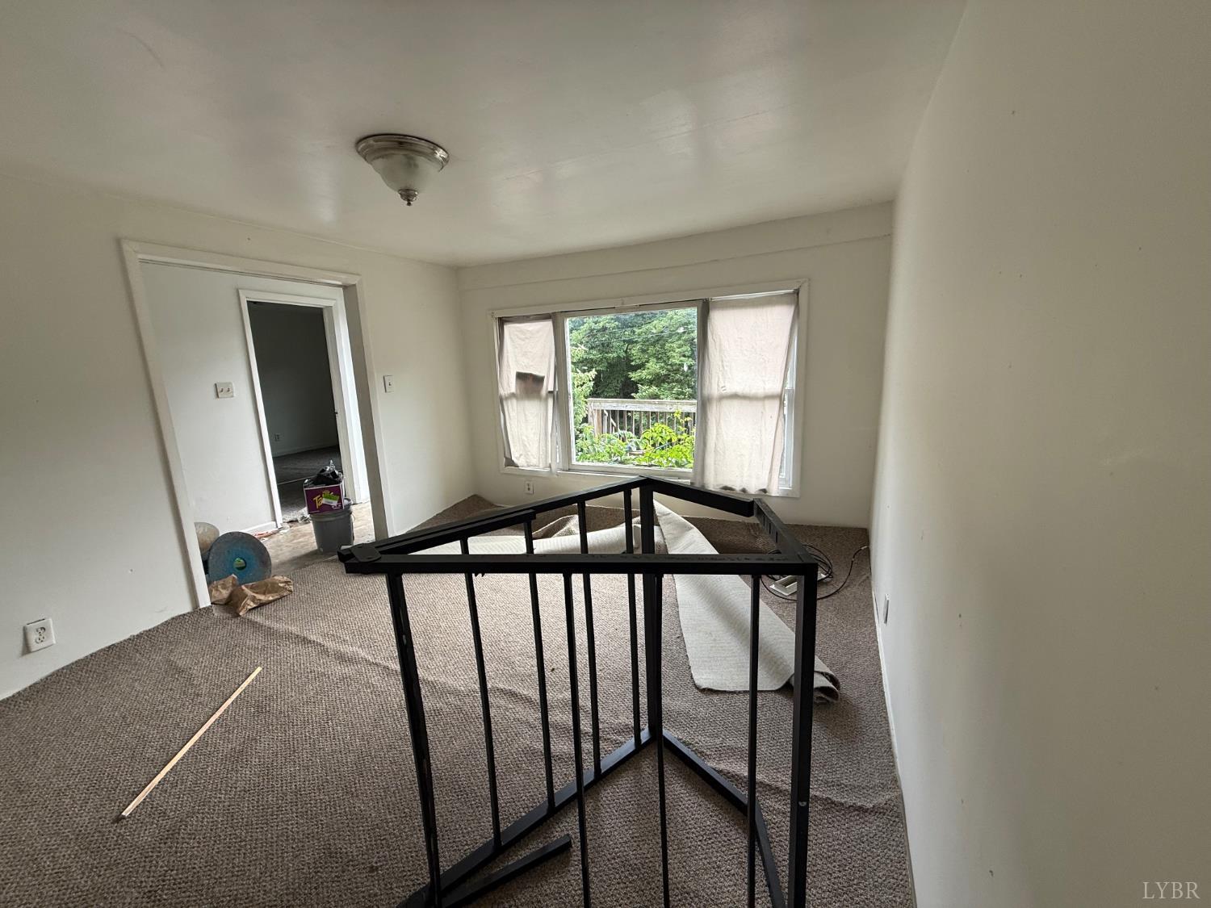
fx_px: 490
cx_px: 606
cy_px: 454
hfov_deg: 102.1
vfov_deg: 85.7
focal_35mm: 14
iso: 50
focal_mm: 2.22
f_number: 2.2
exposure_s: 1/110
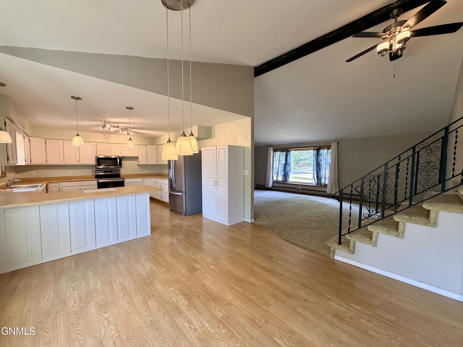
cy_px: 174
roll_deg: +0.2
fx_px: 187
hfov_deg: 102.1
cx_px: 232
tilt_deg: -3.0
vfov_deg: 85.7
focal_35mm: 14
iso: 320
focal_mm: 2.22
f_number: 2.2
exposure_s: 1/120
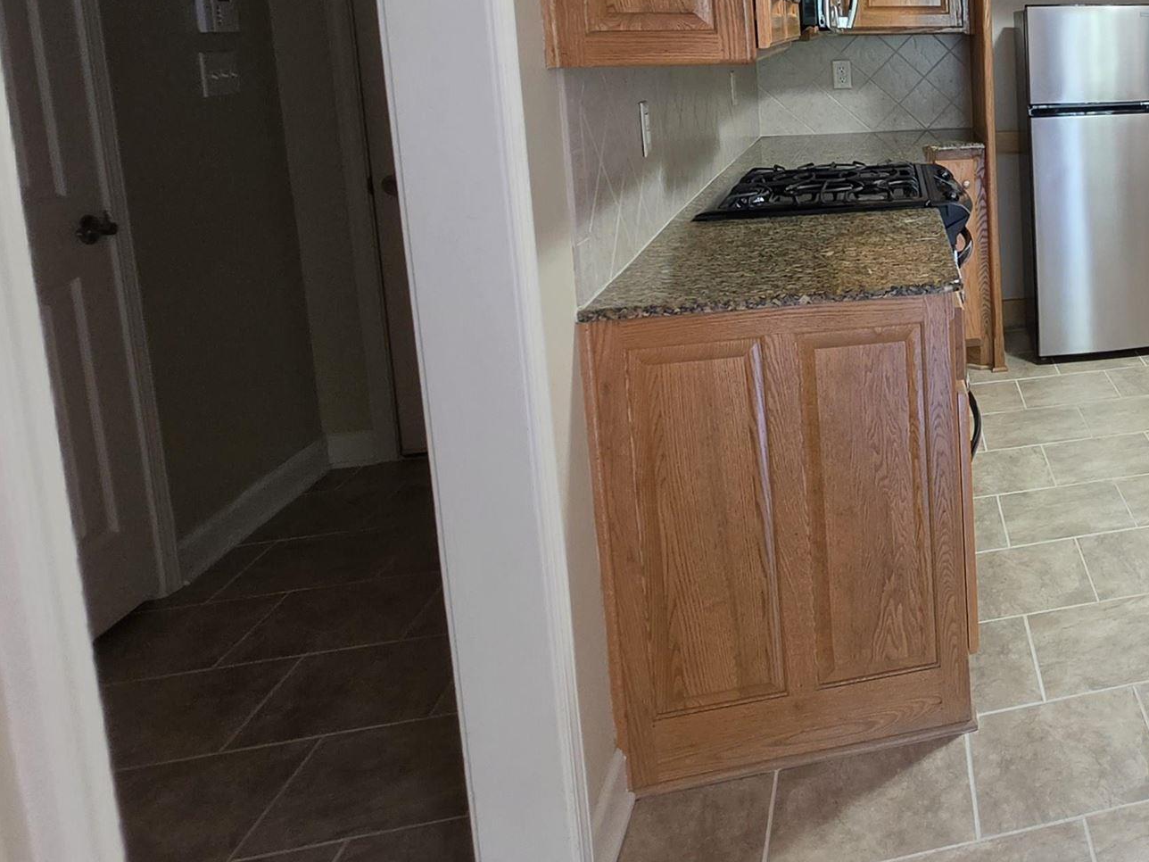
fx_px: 1029
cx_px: 1227
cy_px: 148
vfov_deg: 42.9
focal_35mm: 31
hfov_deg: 45.7
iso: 250
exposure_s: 1/60
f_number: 1.9
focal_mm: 2.2
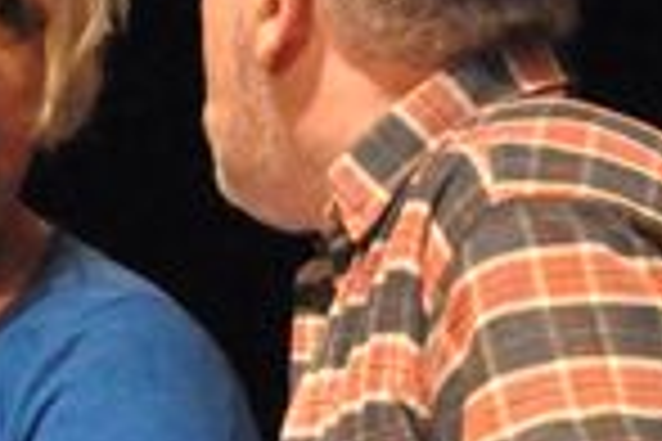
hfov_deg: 2.7
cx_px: 549
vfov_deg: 1.8
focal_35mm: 750
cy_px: 808
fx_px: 13791
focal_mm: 92
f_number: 5.6
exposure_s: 1/80
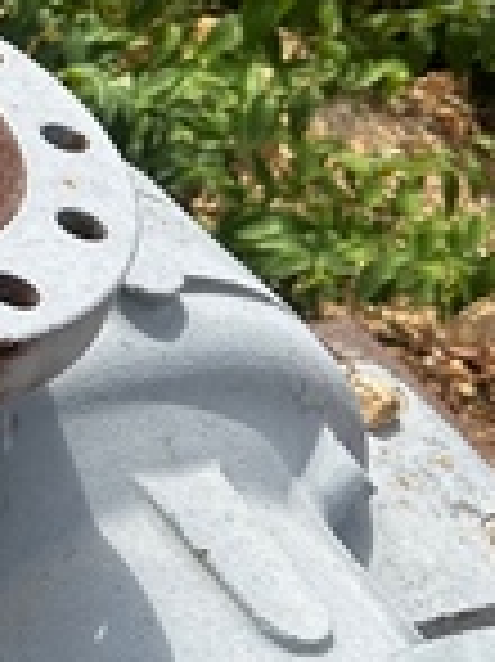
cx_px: -482
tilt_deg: -35.5
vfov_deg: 19.9
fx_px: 1871
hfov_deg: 13.1
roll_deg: -10.7
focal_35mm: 98
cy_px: 140
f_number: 1.78
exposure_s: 1/4545
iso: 80
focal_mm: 6.86
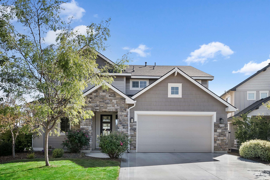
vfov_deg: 77.3
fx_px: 112
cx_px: 135
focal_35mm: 15
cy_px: 90
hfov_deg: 100.4
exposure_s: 1/60
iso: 320
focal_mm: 10
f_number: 11
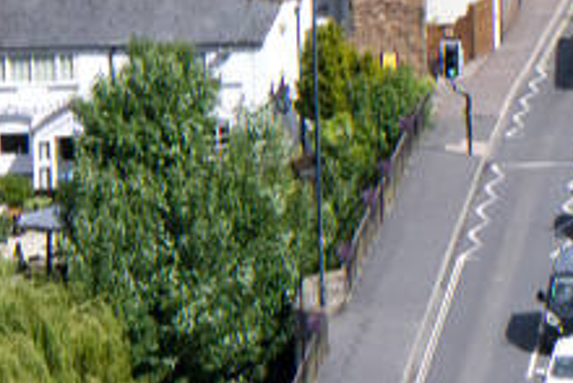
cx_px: 2071
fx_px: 5781
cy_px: -14
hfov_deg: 5.2
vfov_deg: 3.8
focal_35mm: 363
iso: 320
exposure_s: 1/500
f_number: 11
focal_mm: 33.2
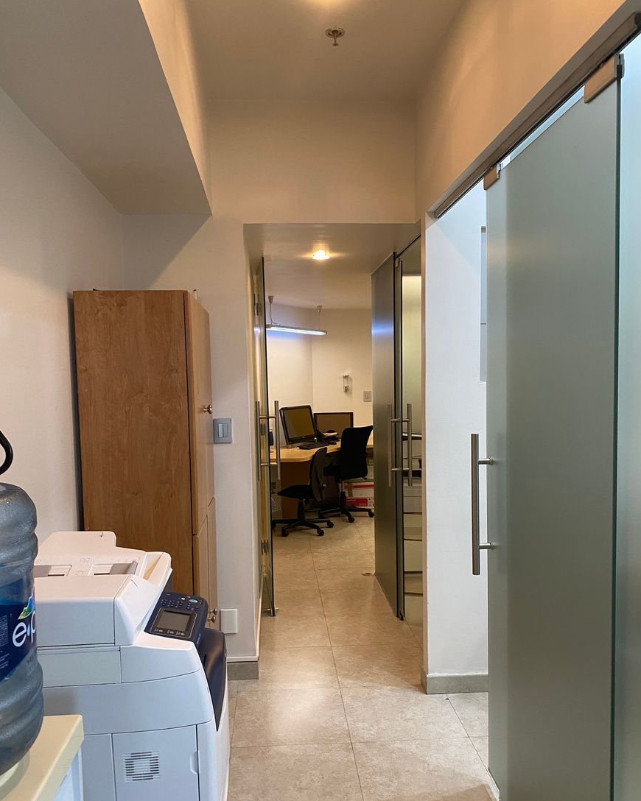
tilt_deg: -4.1
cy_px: 428
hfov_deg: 51.5
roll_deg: +1.2
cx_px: 326
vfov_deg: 62.2
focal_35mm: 28
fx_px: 664
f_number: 1.8
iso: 160
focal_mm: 4.25
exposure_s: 1/60
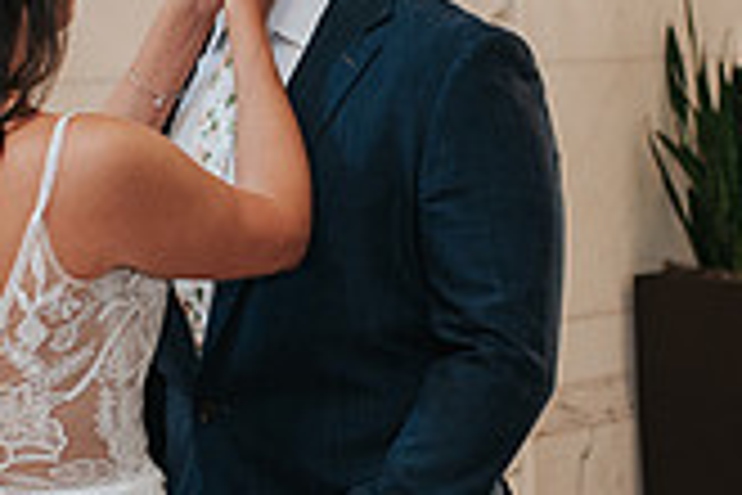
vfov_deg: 9.4
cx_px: 298
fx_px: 2988
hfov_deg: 14.1
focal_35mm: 145
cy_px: 358
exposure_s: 1/125
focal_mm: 35
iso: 800
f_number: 4
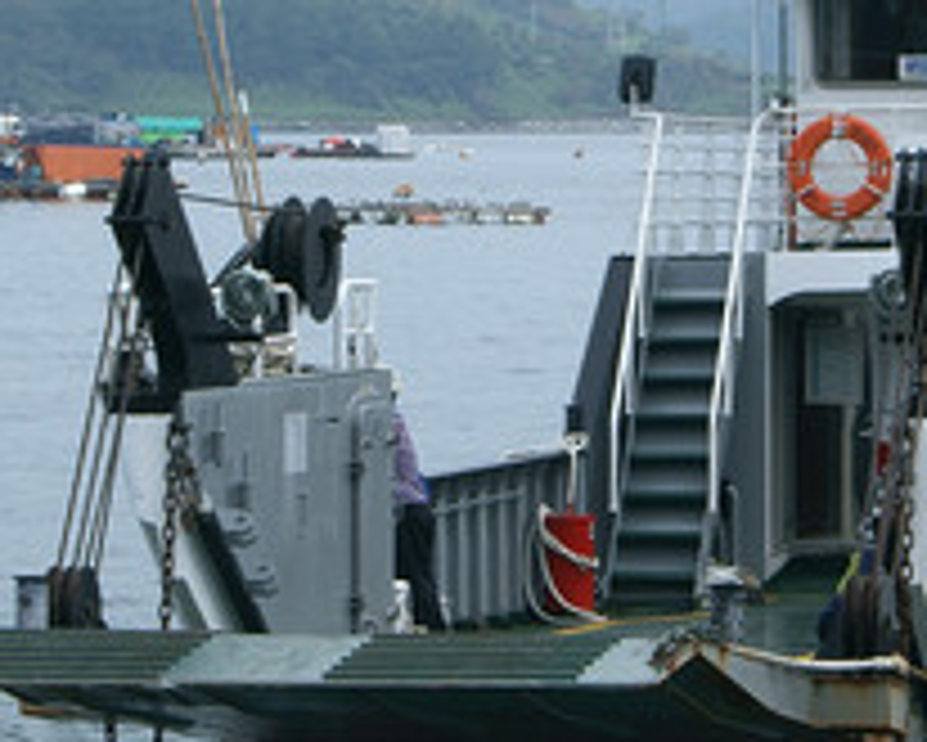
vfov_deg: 5.9
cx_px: 700
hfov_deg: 7.4
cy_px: 110
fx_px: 7208
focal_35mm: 263
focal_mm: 55
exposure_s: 1/40
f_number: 22
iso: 100
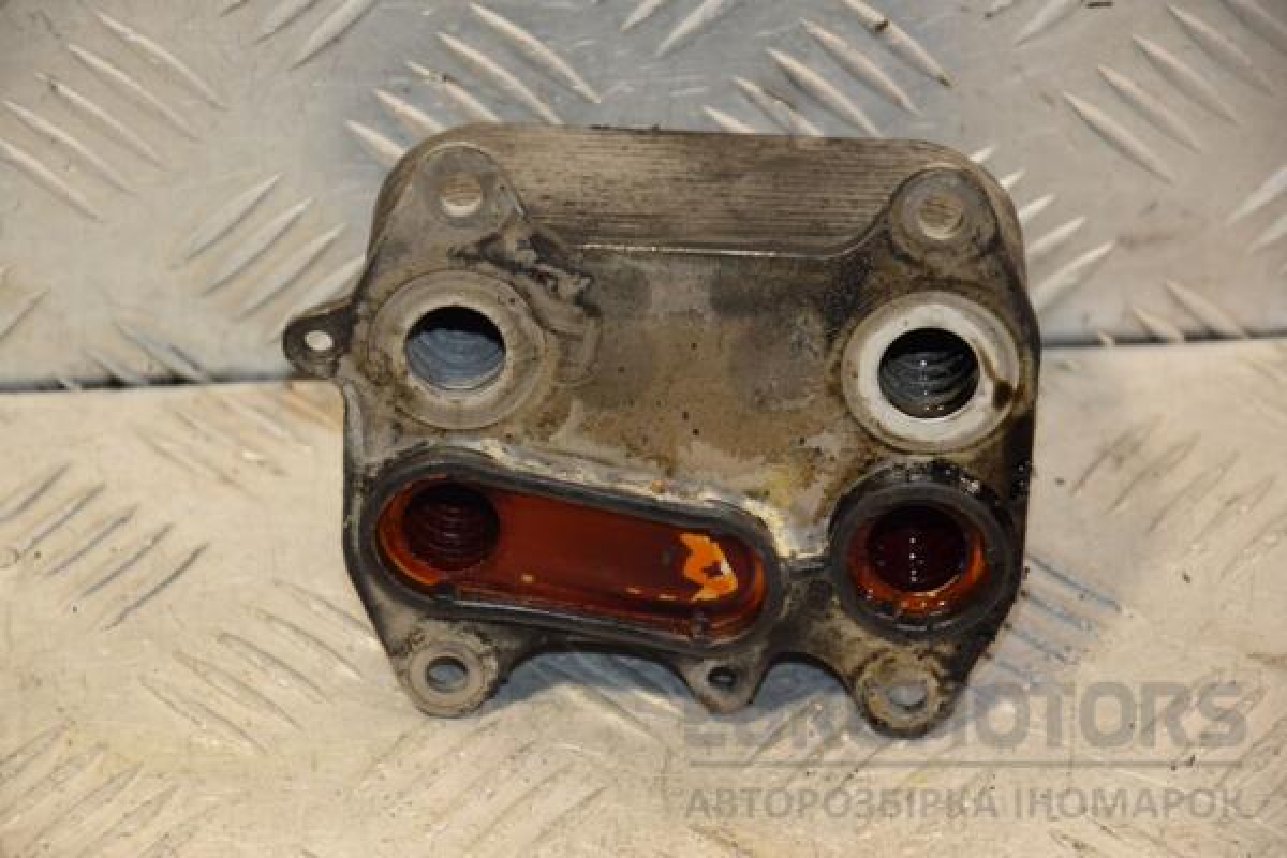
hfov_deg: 13.0
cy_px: 429
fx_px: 5630
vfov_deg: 8.7
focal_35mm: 158
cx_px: 644
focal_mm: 105
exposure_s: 1/160
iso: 800
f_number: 5.6
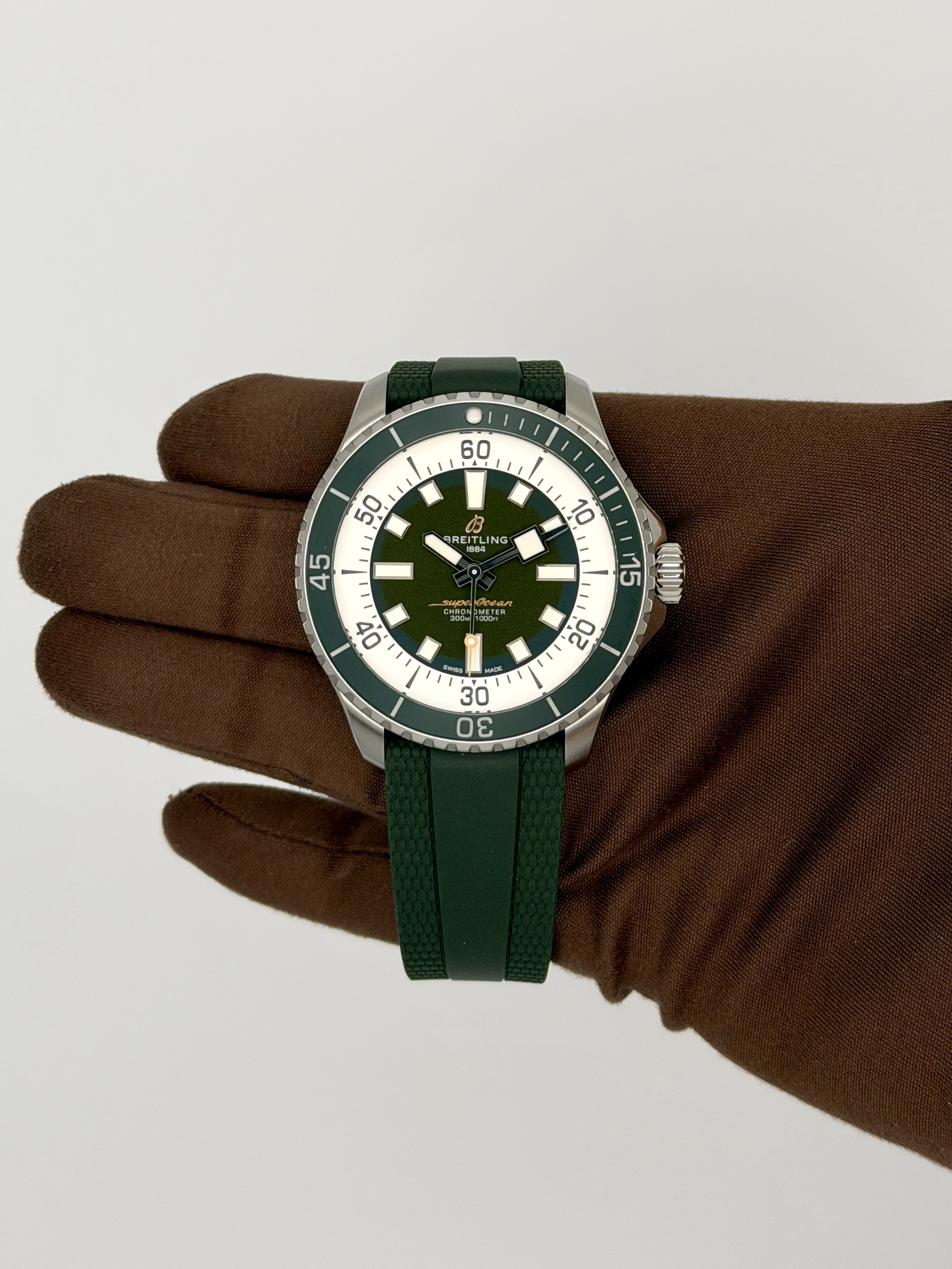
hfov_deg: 30.3
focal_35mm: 48
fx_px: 1760
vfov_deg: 39.7
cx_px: 476
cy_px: 634
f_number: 1.78
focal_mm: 6.76
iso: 64
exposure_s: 1/846
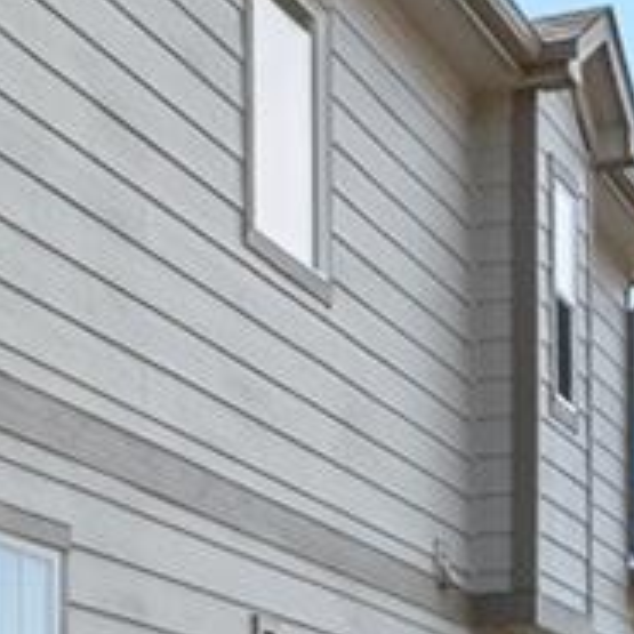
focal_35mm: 132
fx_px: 2735
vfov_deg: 13.2
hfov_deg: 11.0
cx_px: -912
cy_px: 493
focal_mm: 12
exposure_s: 1/320
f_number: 8
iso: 100
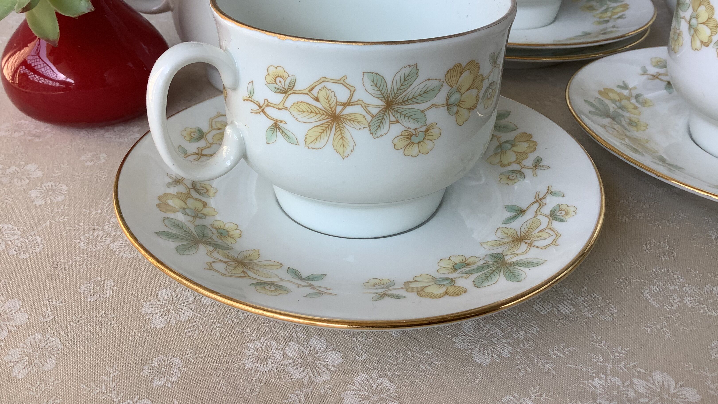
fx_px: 647
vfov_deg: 34.3
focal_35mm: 34
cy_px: 133
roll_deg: +0.6
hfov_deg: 58.0
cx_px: 358
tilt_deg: -26.1
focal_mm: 3.3
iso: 25
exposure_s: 1/200
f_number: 2.4
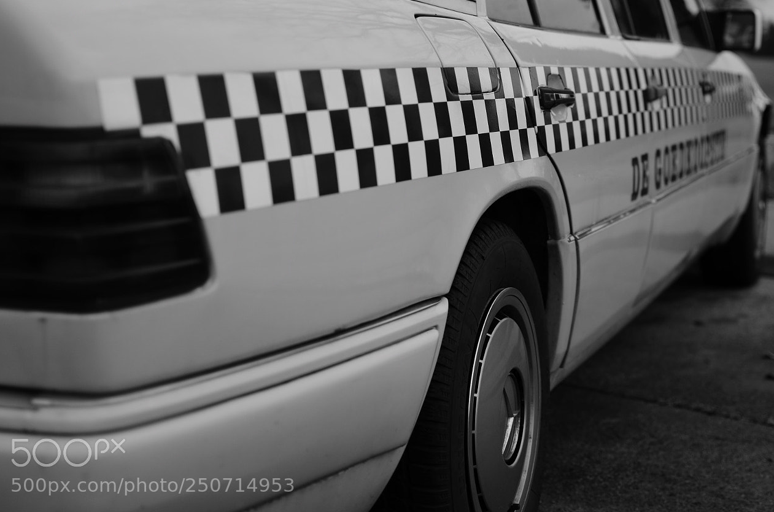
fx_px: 1429
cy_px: 208
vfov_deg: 20.3
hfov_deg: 30.2
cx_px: 464
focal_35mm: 67
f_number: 1.8
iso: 100
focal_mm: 35
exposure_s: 1/2500
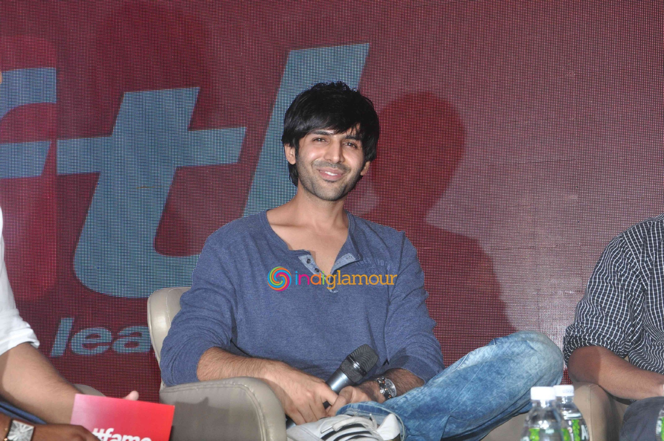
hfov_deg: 28.1
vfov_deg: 18.9
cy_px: 220
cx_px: 332
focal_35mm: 72
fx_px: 1326
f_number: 9
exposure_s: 1/250
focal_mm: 48
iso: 800
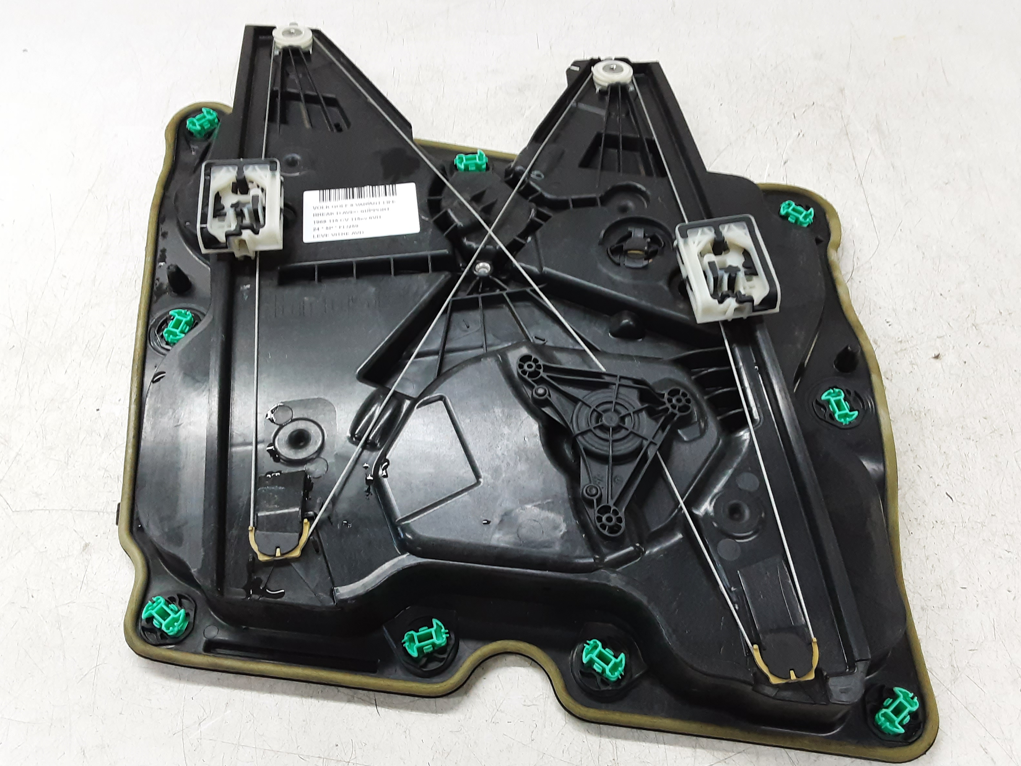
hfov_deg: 63.4
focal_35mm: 28
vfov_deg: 49.8
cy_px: 386
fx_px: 826
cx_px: 502
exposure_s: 1/50
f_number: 1.9
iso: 160
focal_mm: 2.91
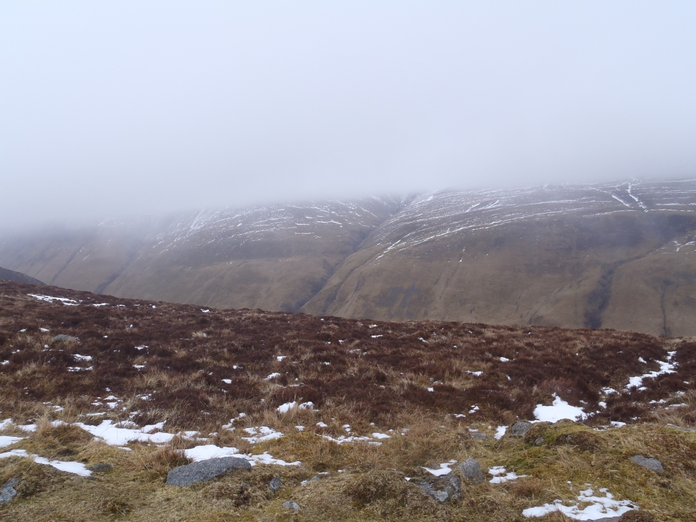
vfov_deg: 49.7
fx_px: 563
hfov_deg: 63.4
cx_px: 348
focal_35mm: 28
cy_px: 261
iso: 80
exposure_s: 1/320
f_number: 4.5
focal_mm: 5
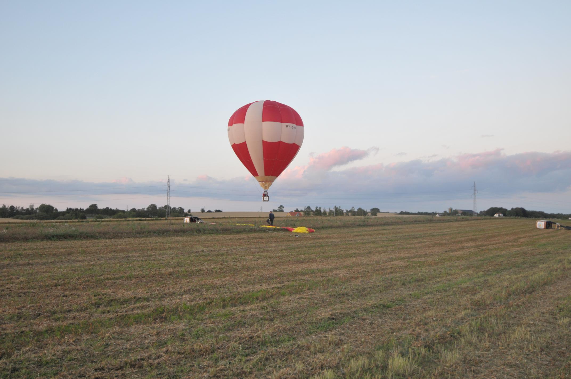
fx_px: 523
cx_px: 286
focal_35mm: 33
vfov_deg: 39.9
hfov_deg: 57.3
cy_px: 190
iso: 400
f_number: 4.5
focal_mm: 22
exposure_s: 1/80
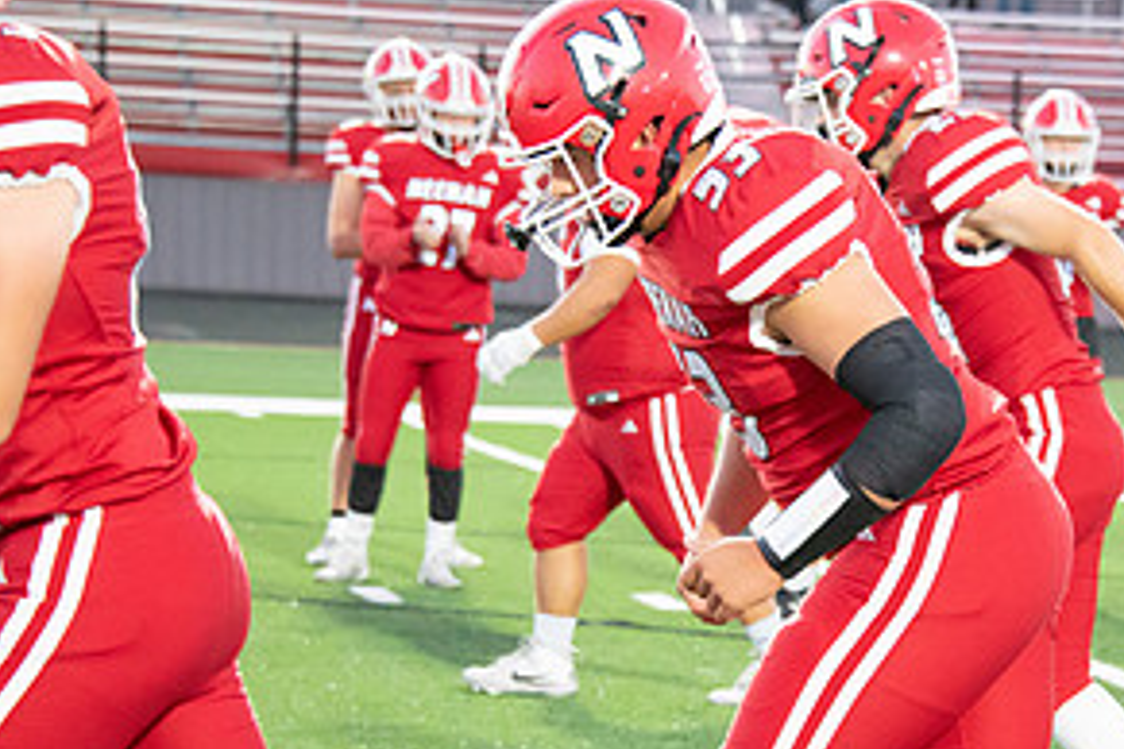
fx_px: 6213
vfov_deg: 6.9
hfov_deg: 10.3
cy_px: 527
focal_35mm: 199
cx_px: 927
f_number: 5.6
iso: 8000
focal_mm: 100
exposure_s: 1/320
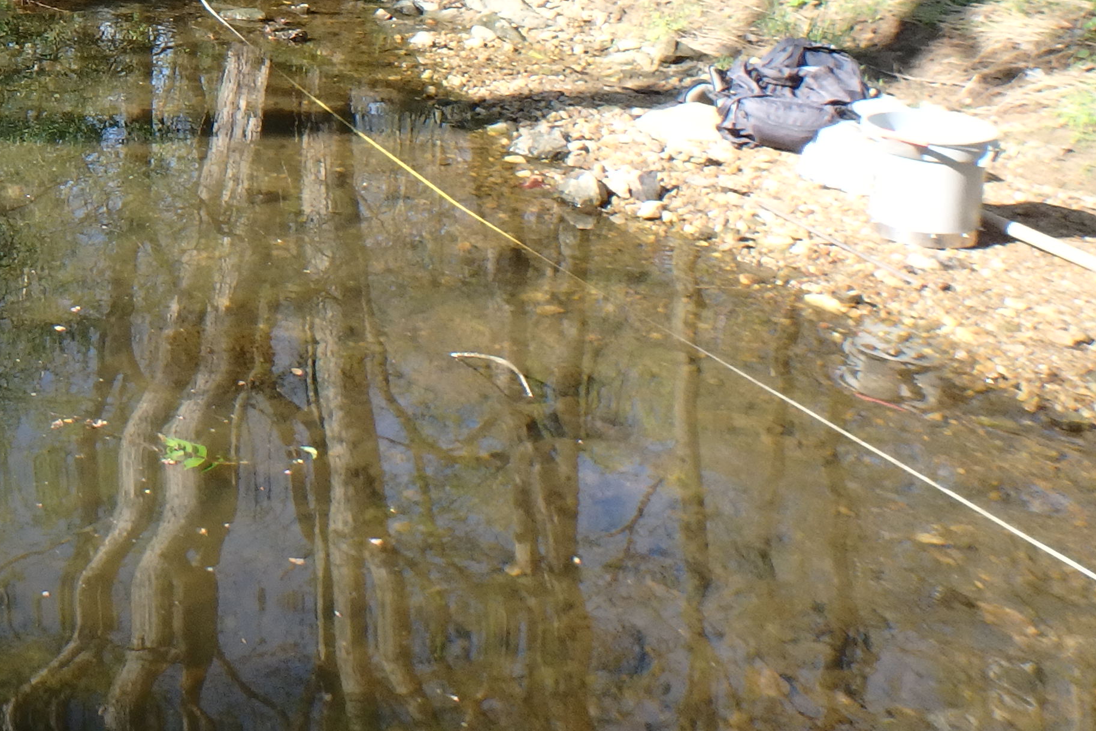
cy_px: -171
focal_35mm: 55
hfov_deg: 31.6
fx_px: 1674
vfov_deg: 22.5
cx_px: -143
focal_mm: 3.7
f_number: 3.5
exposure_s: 1/250
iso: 125
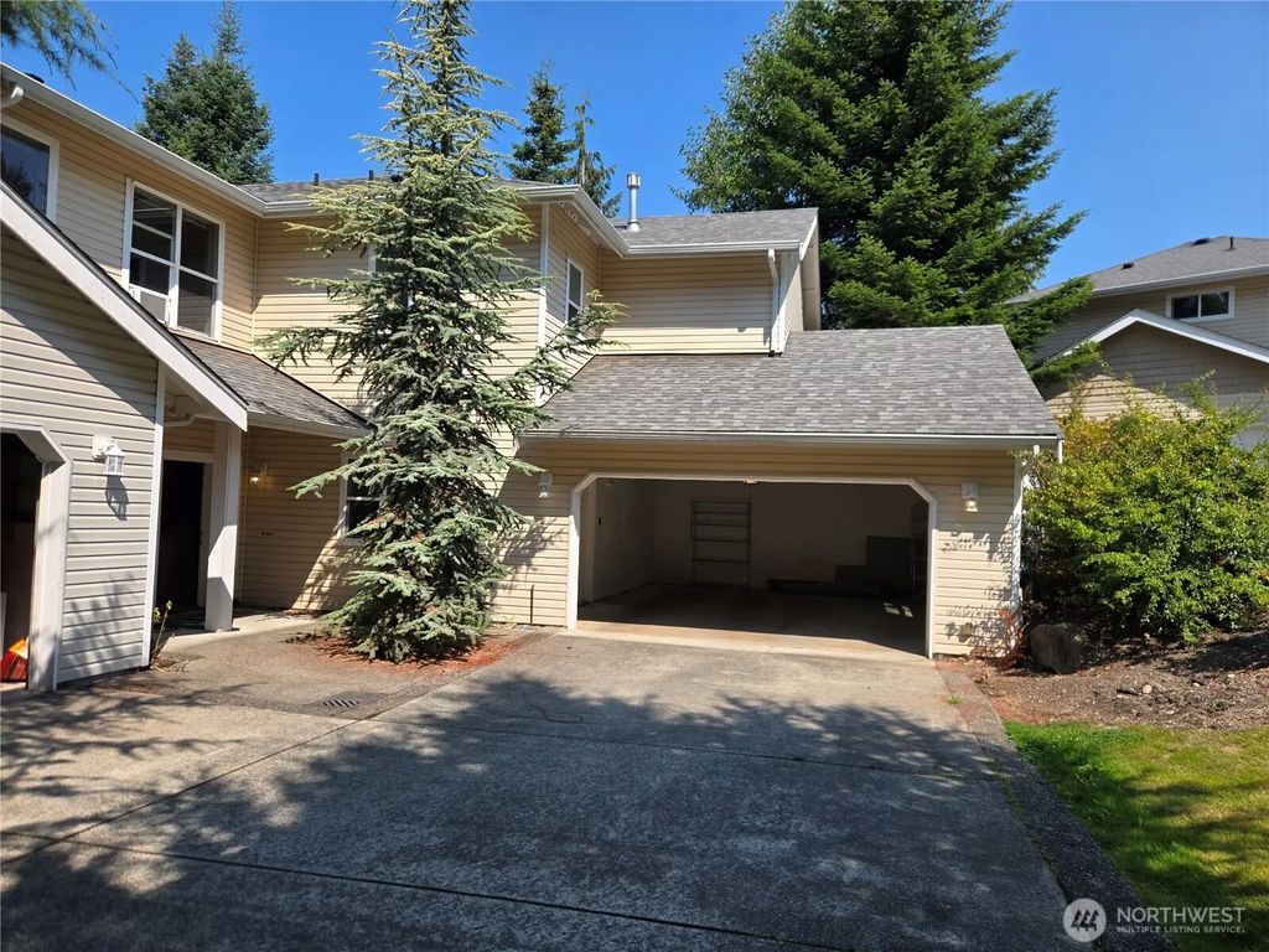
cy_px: 476
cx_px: 634
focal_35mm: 23
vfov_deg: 58.9
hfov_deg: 73.9
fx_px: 843
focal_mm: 5.4
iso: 50
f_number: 1.8
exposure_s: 1/2921
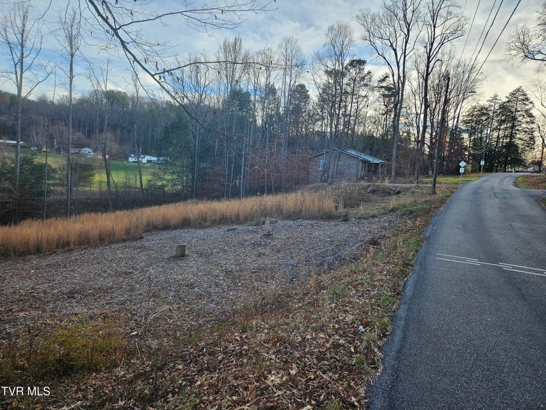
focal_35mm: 23
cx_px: 273
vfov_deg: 58.9
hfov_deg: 73.9
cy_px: 205
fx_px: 363
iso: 32
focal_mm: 5.4
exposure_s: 1/528
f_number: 1.8
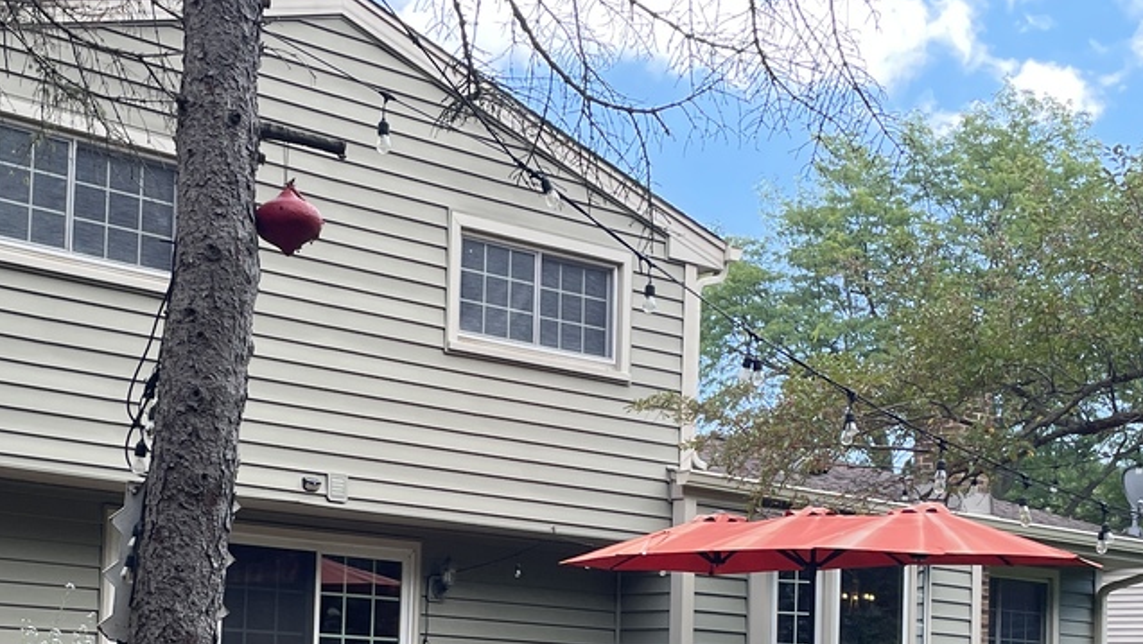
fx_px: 1941
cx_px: 413
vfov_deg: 18.5
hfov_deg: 32.6
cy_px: 596
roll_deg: -1.8
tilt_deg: +2.9
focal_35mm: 64
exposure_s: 1/496
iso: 32
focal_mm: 4.2
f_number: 1.6
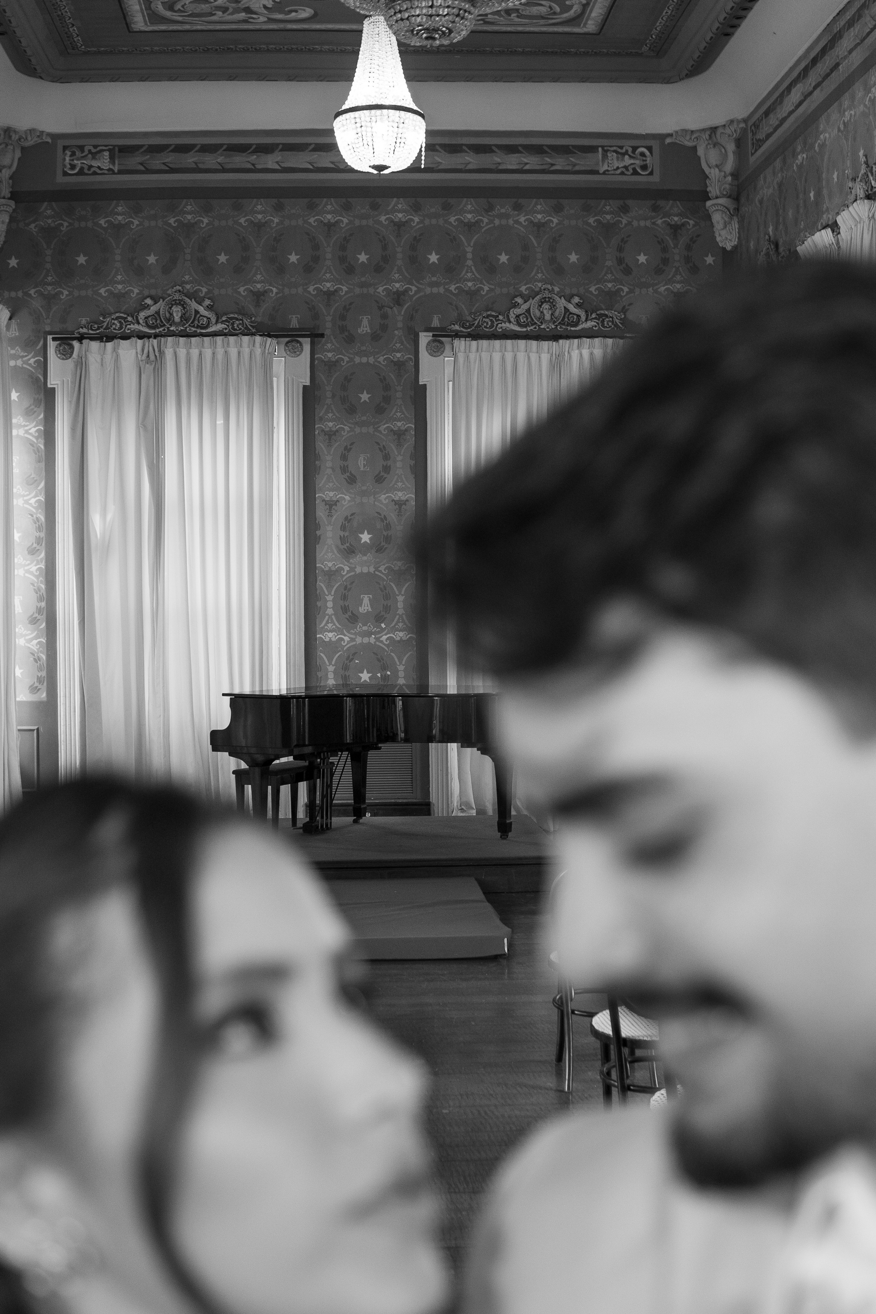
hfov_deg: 29.9
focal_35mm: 45
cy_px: 657
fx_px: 1642
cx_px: 438
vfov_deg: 43.6
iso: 400
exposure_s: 1/125
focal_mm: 30
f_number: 2.8
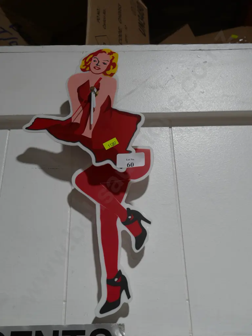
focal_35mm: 38
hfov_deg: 37.7
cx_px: 126
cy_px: 168
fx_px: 369
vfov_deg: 49.0
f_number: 5
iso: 250
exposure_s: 1/60
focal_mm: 19
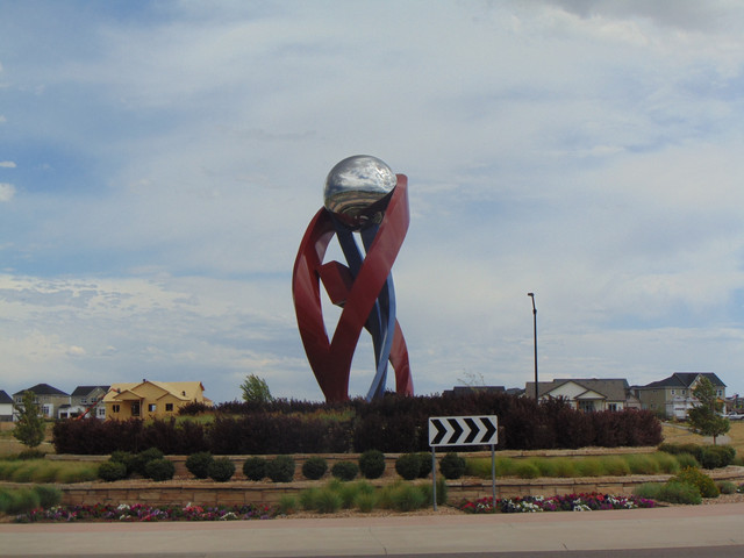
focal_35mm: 71
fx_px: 1526
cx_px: 372
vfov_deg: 20.7
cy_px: 279
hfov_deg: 27.4
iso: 80
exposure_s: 1/320
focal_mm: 12.8
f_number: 9.6
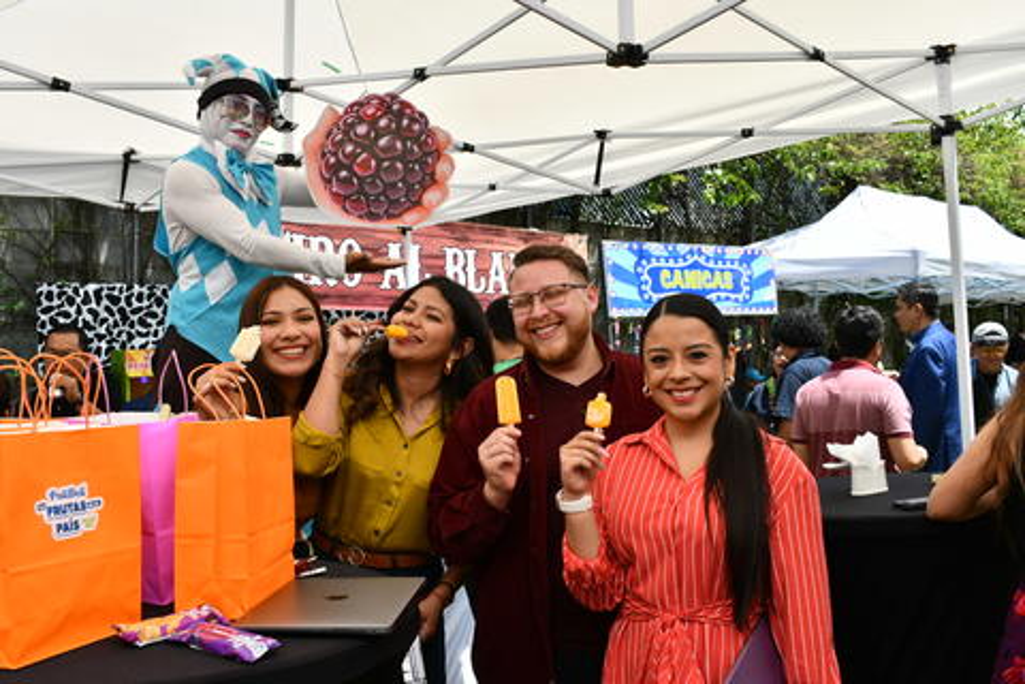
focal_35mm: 36
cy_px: 342
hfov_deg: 53.1
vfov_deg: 36.9
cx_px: 512
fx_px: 1025
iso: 100
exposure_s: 1/200
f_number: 7.1
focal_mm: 24
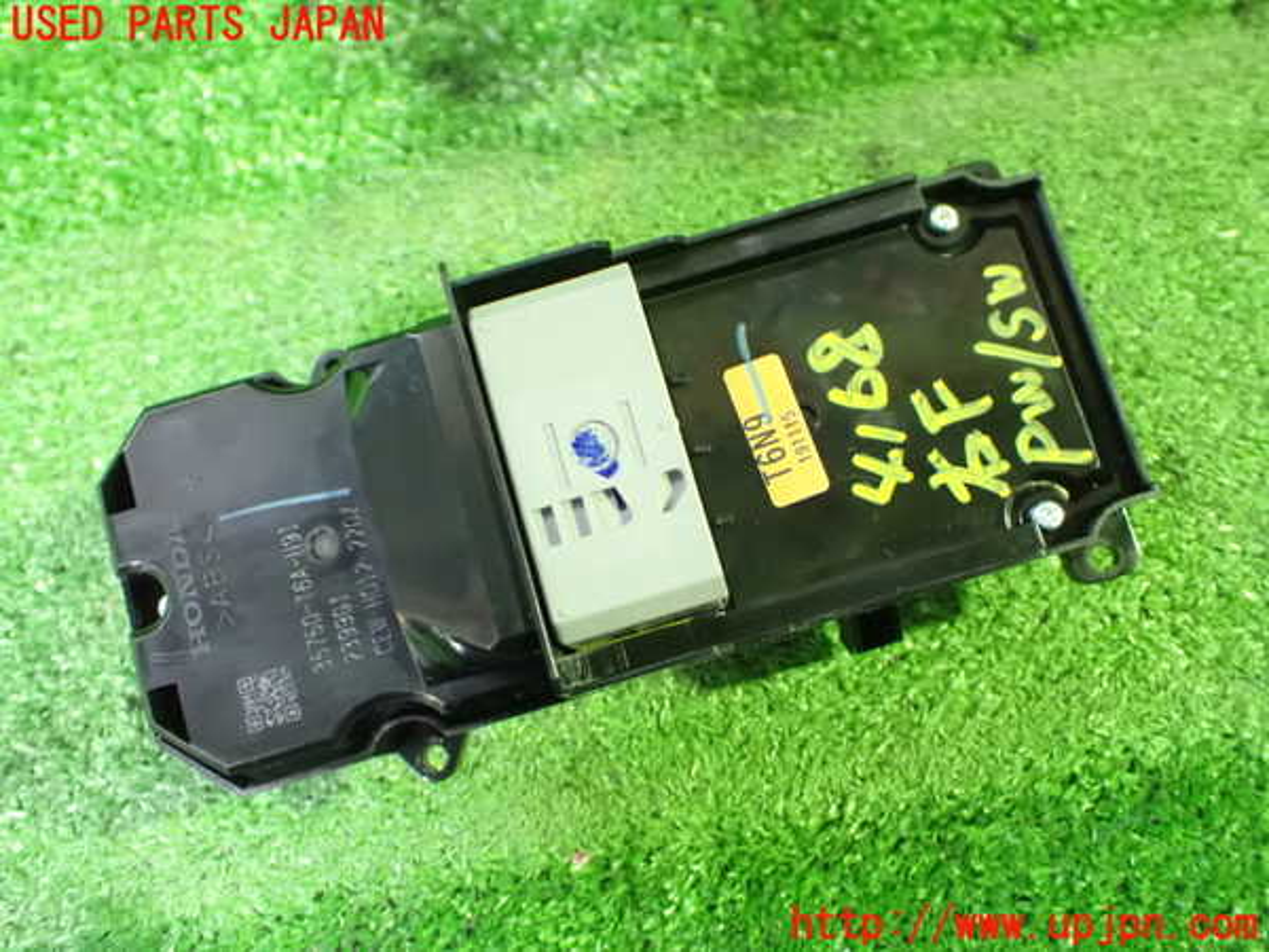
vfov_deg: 39.7
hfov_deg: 51.4
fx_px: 1320
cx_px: 634
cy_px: 476
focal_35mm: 36
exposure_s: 1/30
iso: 1600
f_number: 2.5
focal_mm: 6.37
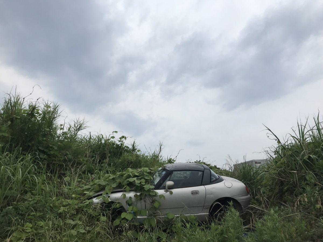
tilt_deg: +16.8
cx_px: 162
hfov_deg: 63.4
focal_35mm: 28
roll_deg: -1.8
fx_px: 261
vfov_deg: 49.7
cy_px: 121
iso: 20
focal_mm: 3.99
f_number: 1.8
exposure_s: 1/679
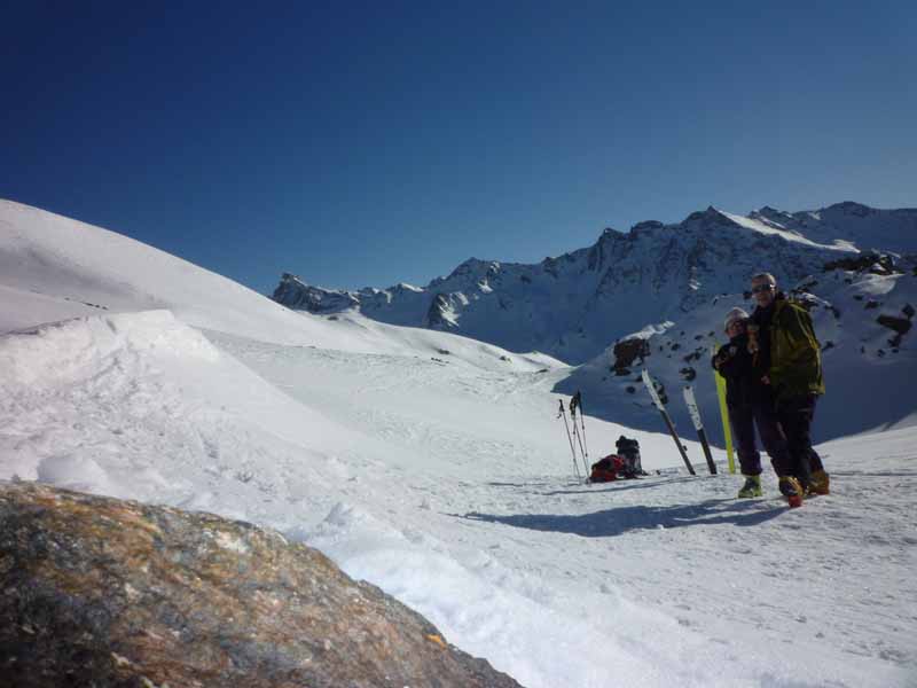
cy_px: 344
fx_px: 662
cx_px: 458
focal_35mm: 25
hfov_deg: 69.4
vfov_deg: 54.9
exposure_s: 1/800
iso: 100
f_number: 7.1
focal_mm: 4.4
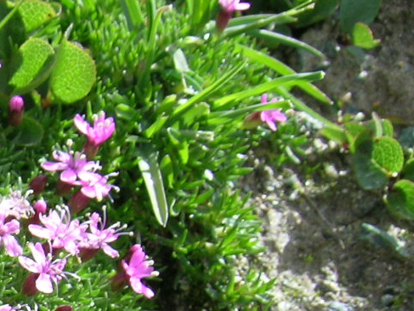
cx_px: -242
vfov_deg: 15.0
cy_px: 451
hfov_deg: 18.4
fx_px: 1100
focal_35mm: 92
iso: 50
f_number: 5.6
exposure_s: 1/190
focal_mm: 5.8
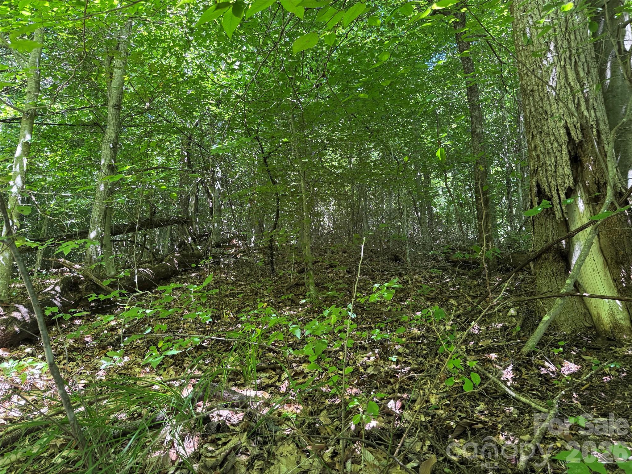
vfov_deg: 56.8
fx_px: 438
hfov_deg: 71.6
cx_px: 316
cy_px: 237
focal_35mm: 24
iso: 200
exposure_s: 1/119
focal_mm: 6.76
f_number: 1.78
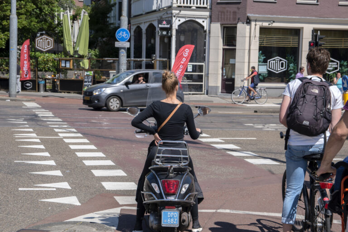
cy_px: 116
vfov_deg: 18.2
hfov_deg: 27.0
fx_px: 725
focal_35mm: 75
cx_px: 174
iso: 100
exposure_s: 1/200
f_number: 8
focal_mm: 50
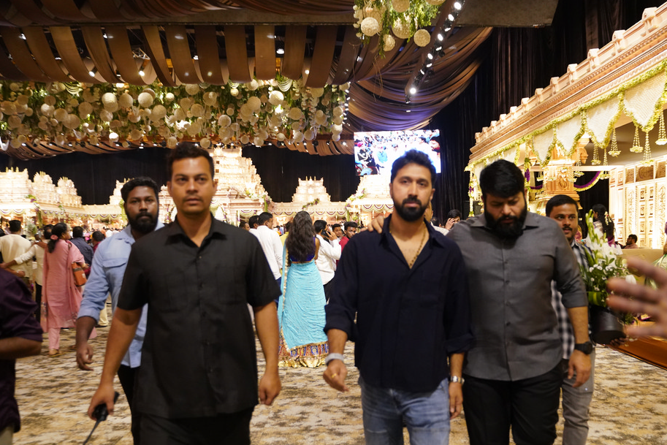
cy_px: 254
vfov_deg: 34.2
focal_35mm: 39
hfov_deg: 49.4
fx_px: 723
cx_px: 381
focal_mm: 33
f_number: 2.8
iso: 4000
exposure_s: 1/250
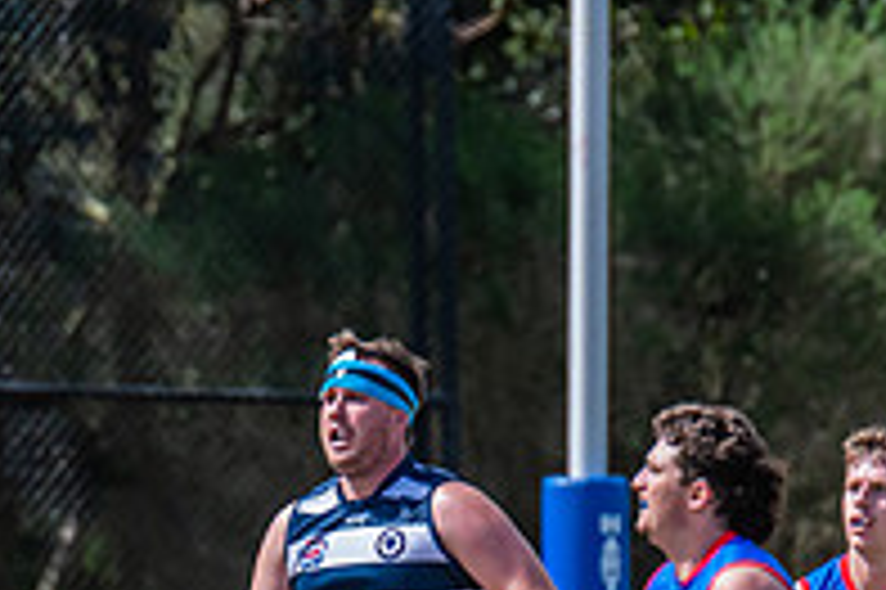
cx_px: -65
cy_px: 702
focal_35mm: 1373
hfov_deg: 1.5
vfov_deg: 1.0
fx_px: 33762
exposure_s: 1/2000
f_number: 7.1
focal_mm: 420
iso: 800
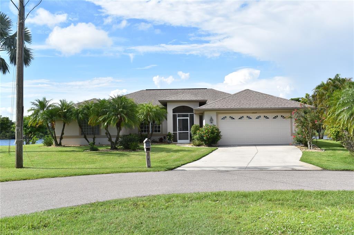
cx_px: 177
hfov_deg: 49.6
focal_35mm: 39
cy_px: 118
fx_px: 383
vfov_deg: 34.2
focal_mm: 26
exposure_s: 1/400
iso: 200
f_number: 10
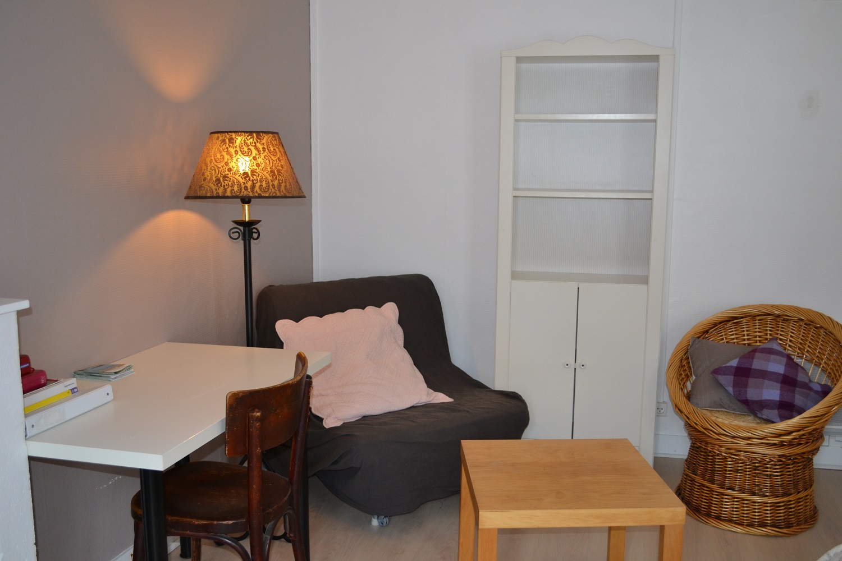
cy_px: 280
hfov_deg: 53.1
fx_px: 842
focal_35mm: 36
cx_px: 421
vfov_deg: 36.9
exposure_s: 1/60
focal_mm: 24
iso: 800
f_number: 4
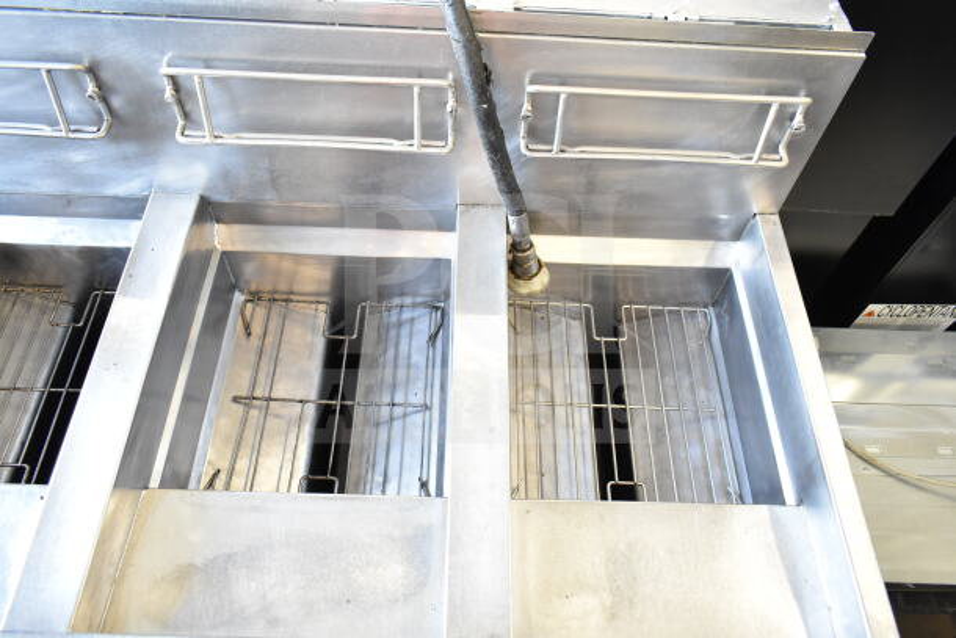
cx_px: 478
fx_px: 717
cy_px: 319
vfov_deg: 48.0
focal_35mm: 27
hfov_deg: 67.4
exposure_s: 1/100
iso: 1600
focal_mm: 18
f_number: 5
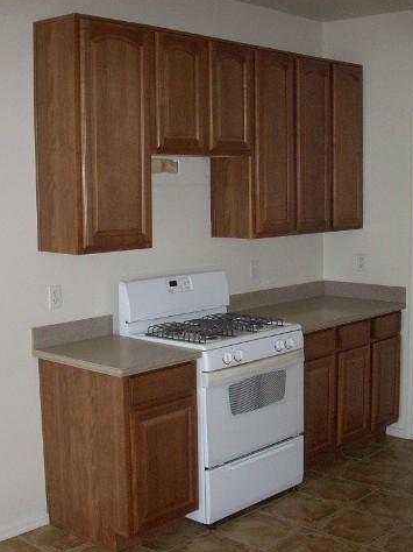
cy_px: 275
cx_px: 222
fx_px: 796
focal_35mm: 50
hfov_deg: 29.1
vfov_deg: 38.2
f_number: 2.8
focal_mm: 6.2
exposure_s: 1/60
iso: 259
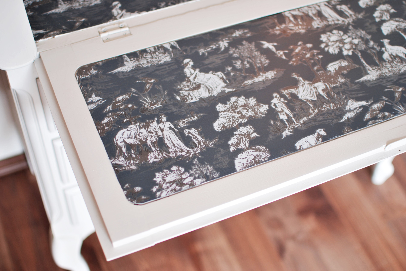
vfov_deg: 25.3
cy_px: 138
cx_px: 203
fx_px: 603
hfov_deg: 37.2
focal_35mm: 54
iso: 100
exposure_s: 1/10
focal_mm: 35
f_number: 1.8
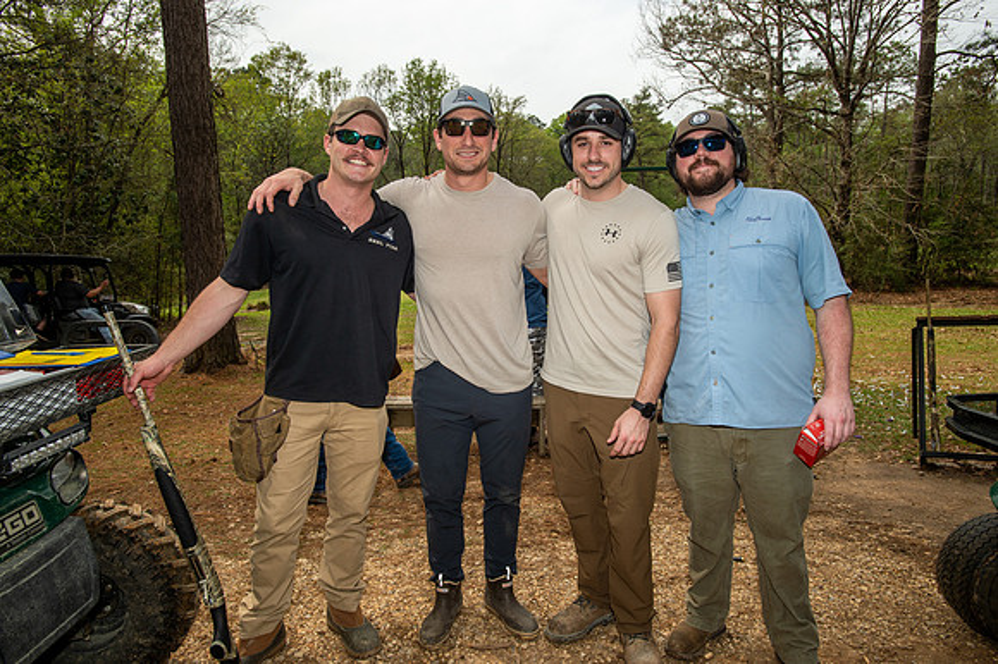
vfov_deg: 53.1
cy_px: 332
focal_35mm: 24
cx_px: 499
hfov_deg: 73.8
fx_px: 665
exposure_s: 1/250
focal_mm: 24
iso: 125
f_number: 8
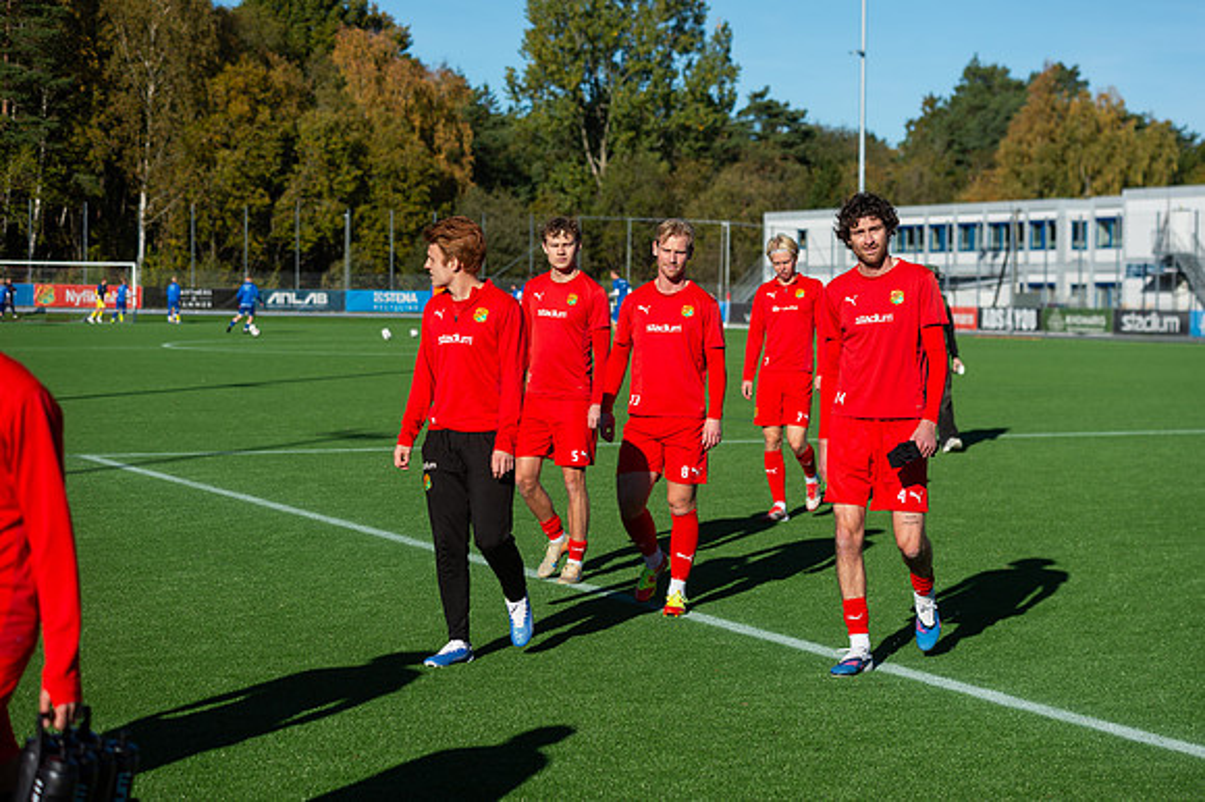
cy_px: 401
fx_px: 2743
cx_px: 602
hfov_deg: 24.8
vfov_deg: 16.6
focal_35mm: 82
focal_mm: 82
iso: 110
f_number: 5
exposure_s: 1/640
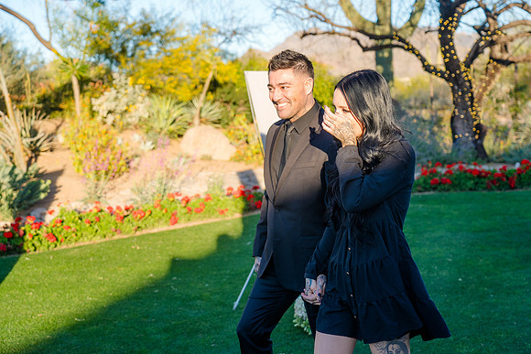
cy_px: 177
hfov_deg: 36.9
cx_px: 266
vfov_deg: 25.1
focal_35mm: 54
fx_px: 797
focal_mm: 54
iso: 100
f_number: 4
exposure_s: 1/250
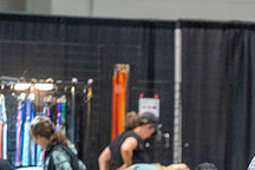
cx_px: 261
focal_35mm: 536
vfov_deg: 2.6
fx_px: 3796
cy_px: 219
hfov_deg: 3.8
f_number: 2.8
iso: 6400
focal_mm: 200
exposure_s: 1/250
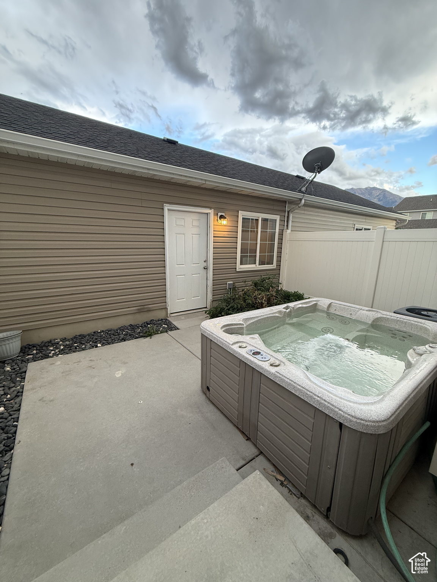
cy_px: 291
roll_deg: -1.8
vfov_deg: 102.1
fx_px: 236
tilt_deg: -12.7
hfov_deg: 85.7
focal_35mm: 14
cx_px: 218
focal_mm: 2.22
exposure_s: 1/120
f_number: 2.2
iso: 160
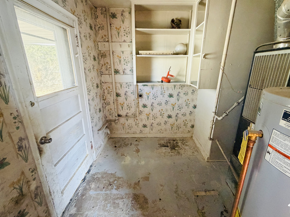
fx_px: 126
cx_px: 153
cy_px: 102
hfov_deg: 98.1
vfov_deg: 81.7
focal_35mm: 15
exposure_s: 1/60
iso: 400
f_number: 2.2
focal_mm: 2.22
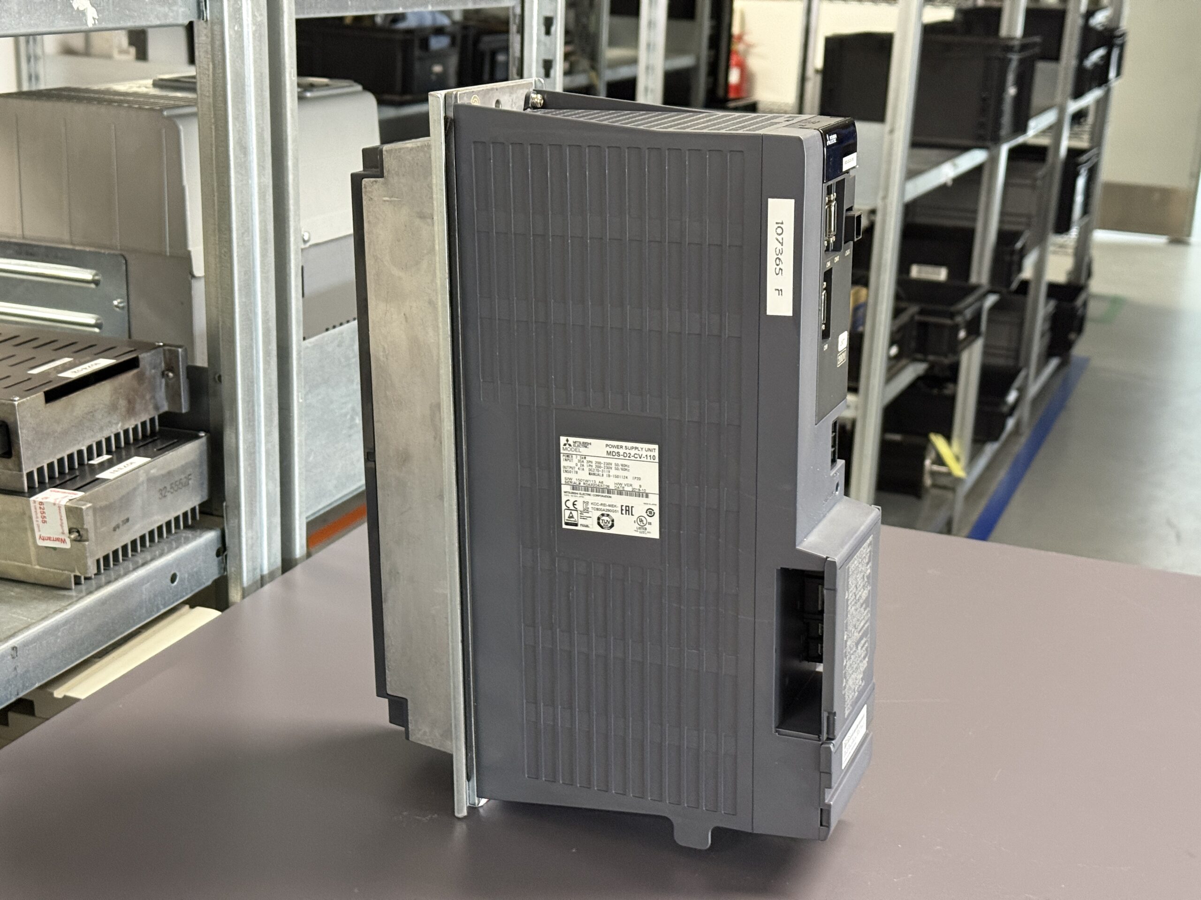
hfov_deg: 39.7
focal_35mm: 48
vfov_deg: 30.3
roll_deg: -2.1
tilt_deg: -16.8
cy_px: 450
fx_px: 1665
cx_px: 600
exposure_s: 1/33
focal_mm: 6.76
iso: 400
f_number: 1.78
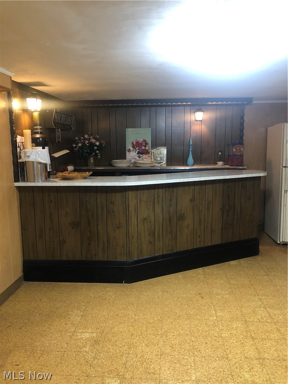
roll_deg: +0.2
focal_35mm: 28
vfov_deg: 63.4
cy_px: 192
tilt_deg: -9.7
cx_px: 144
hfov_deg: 49.7
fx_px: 311
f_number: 1.8
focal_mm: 3.99
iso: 100
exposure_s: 1/13
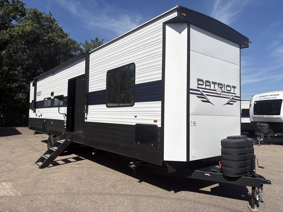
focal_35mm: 26
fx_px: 213
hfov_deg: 67.3
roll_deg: +0.4
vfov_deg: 53.1
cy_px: 106
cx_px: 142
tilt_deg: +4.2
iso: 50
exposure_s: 1/10101
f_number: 1.6
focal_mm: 5.96
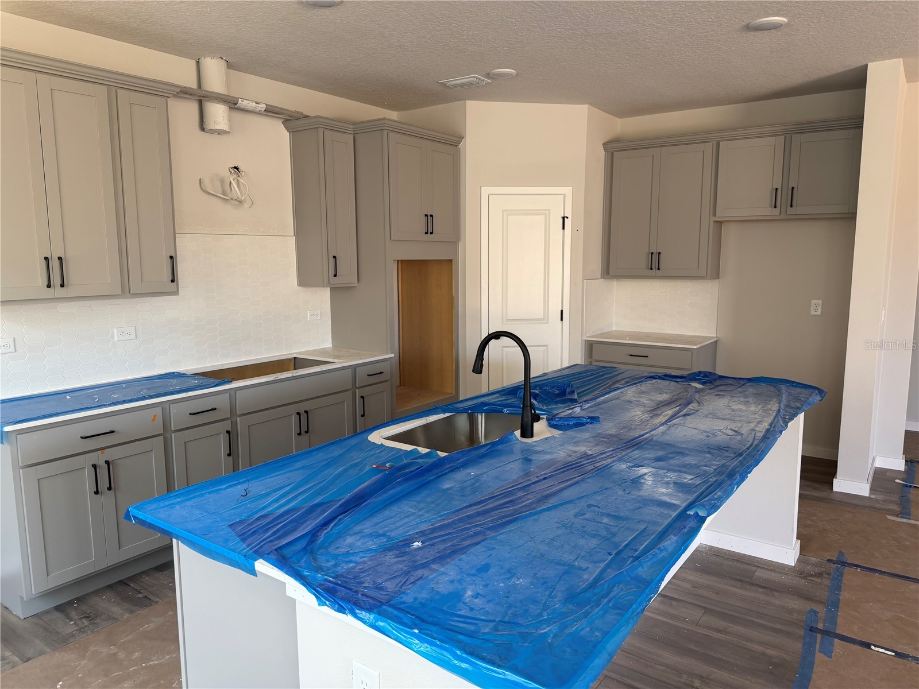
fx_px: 637
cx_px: 460
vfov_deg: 56.8
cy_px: 344
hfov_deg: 71.6
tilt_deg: -5.4
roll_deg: +0.8
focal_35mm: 24
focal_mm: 6.76
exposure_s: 1/121
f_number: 1.78
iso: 100
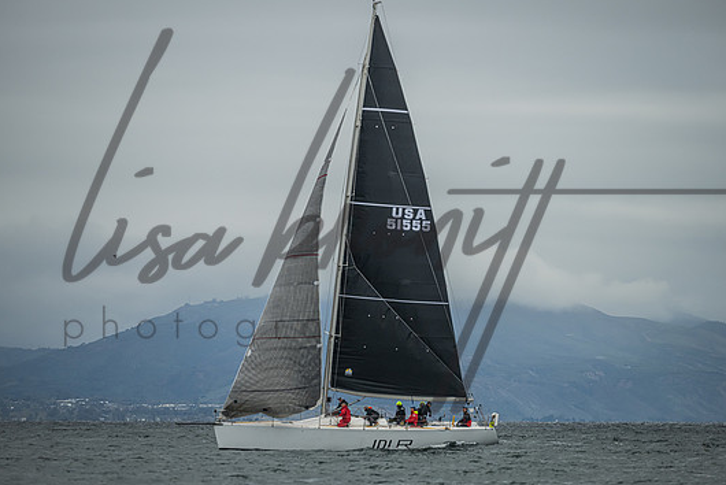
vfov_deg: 4.7
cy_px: 224
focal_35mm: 291
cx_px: 374
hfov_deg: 7.1
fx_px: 5871
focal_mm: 260
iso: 500
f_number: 5.6
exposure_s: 1/3200
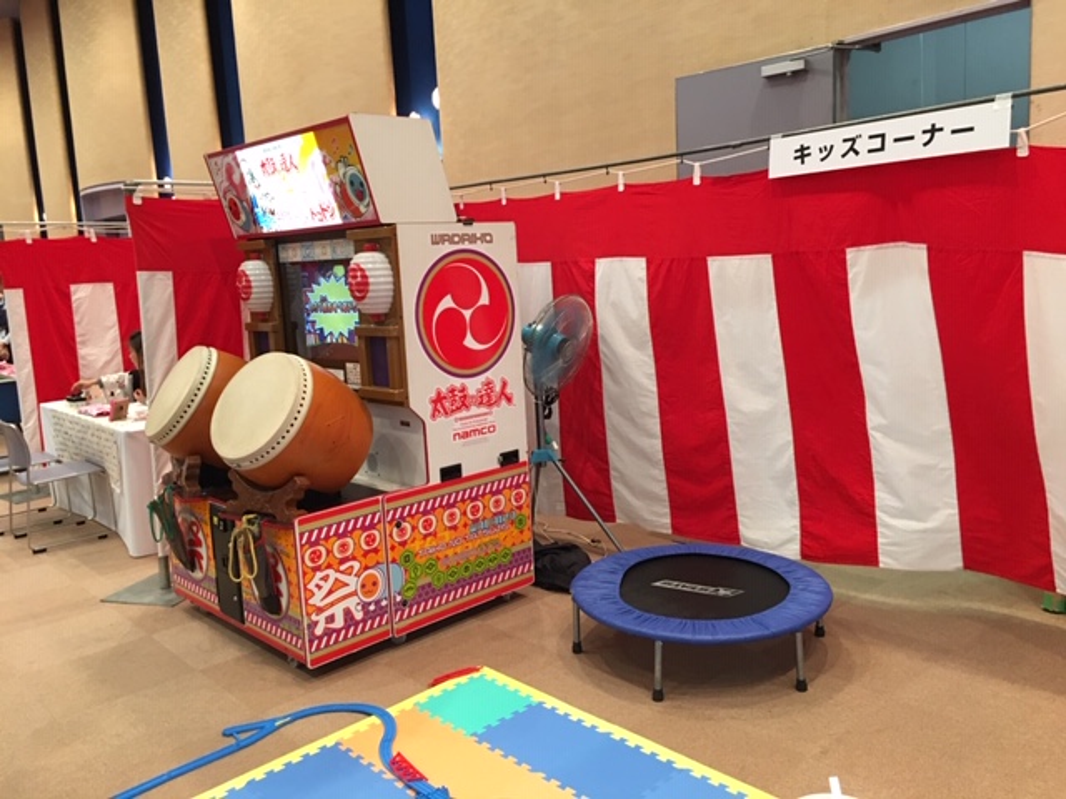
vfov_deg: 48.2
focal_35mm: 29
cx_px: 533
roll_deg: +3.1
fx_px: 893
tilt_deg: -7.6
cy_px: 400
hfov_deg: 61.7
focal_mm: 4.15
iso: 80
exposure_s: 1/15
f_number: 2.2
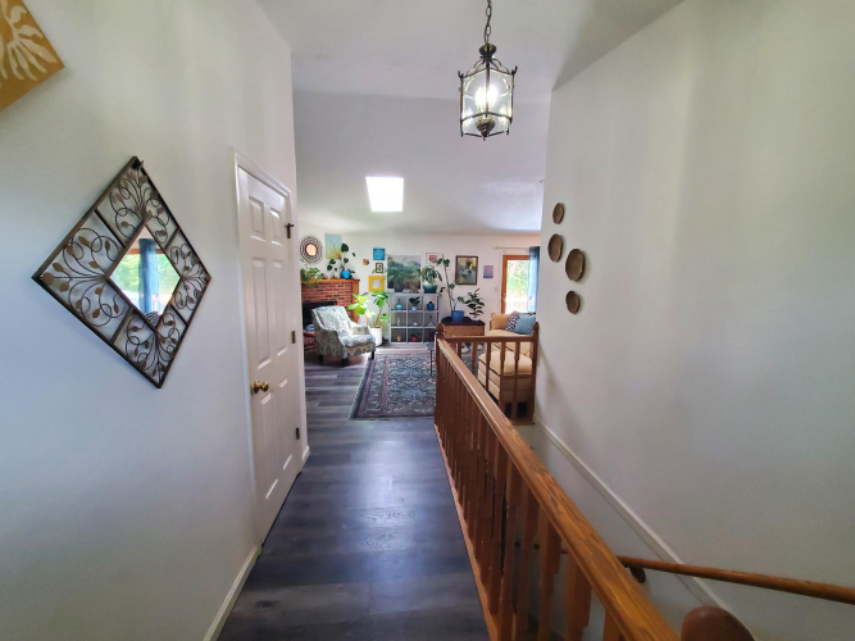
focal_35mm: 13
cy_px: 320
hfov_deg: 106.2
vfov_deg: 89.9
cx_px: 428
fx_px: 321
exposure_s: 1/60
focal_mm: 1.8
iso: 500
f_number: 2.2
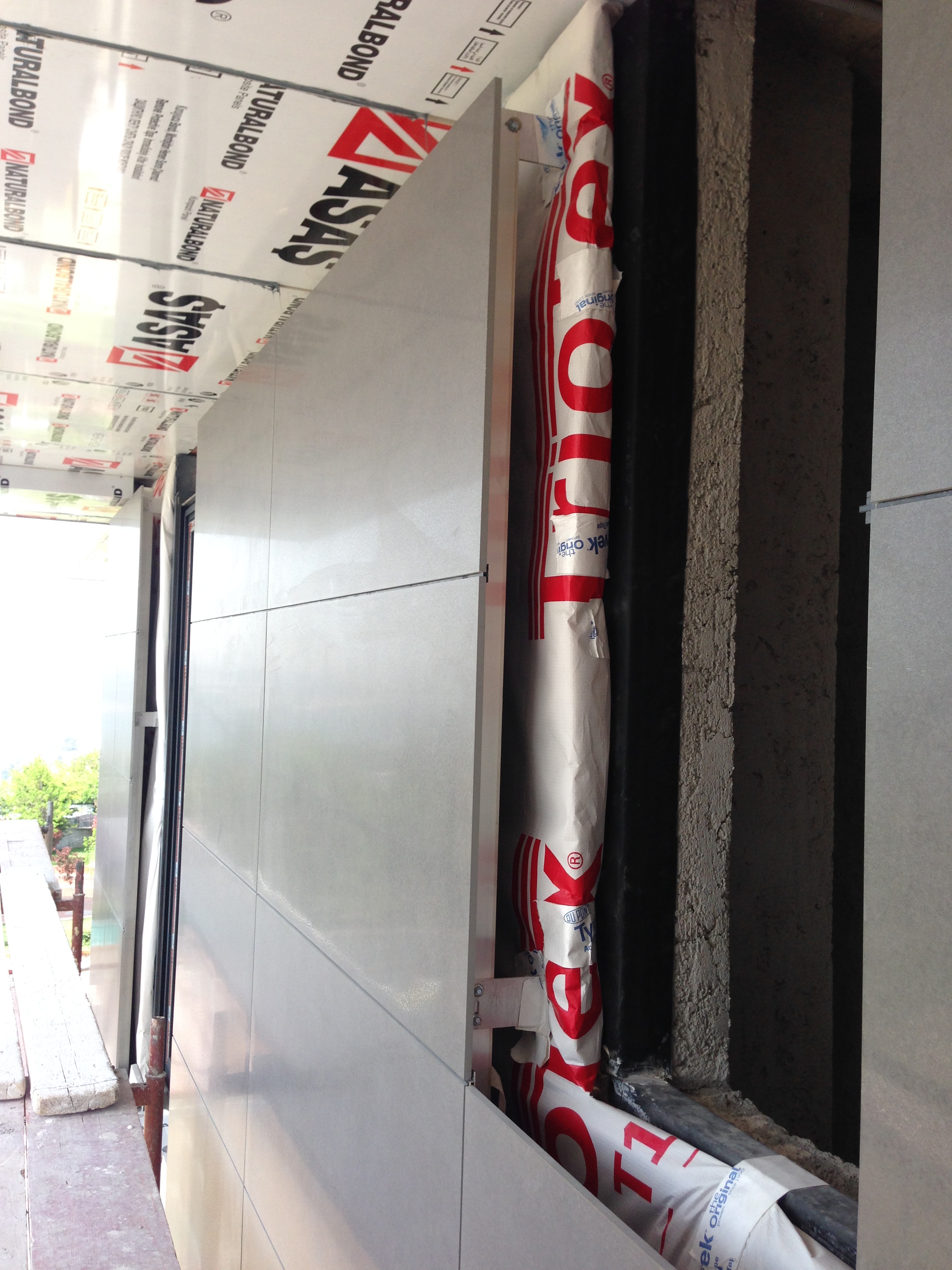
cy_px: 635
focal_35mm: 33
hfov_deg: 42.9
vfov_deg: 55.4
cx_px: 476
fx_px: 1210
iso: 50
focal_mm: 4.12
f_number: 2.4
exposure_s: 1/262
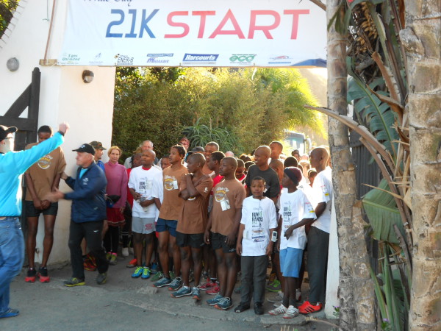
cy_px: 166
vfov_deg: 33.6
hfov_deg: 43.9
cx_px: 220
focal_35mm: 43
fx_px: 548
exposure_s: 1/50
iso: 80
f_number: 4.2
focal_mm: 7.7
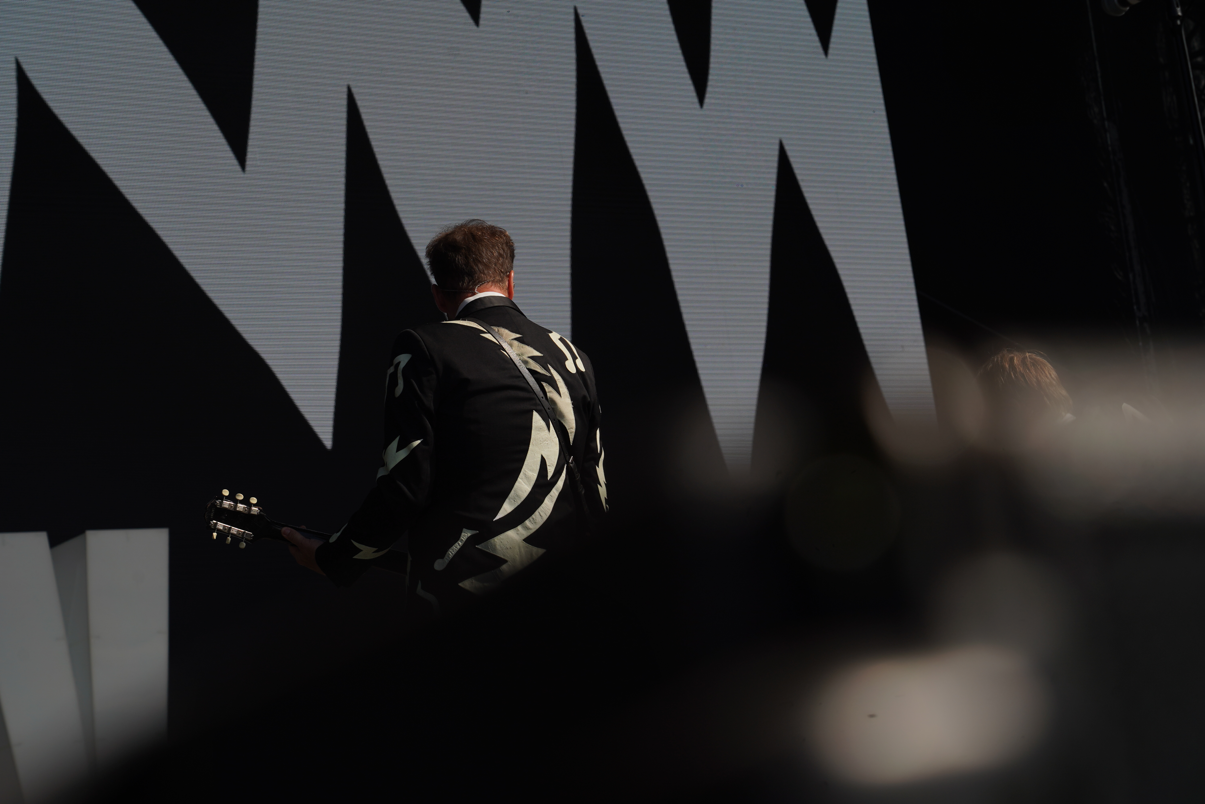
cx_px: 602
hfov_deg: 19.5
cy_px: 402
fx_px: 3514
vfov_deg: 13.0
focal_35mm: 105
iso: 100
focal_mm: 105
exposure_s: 1/640
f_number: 8
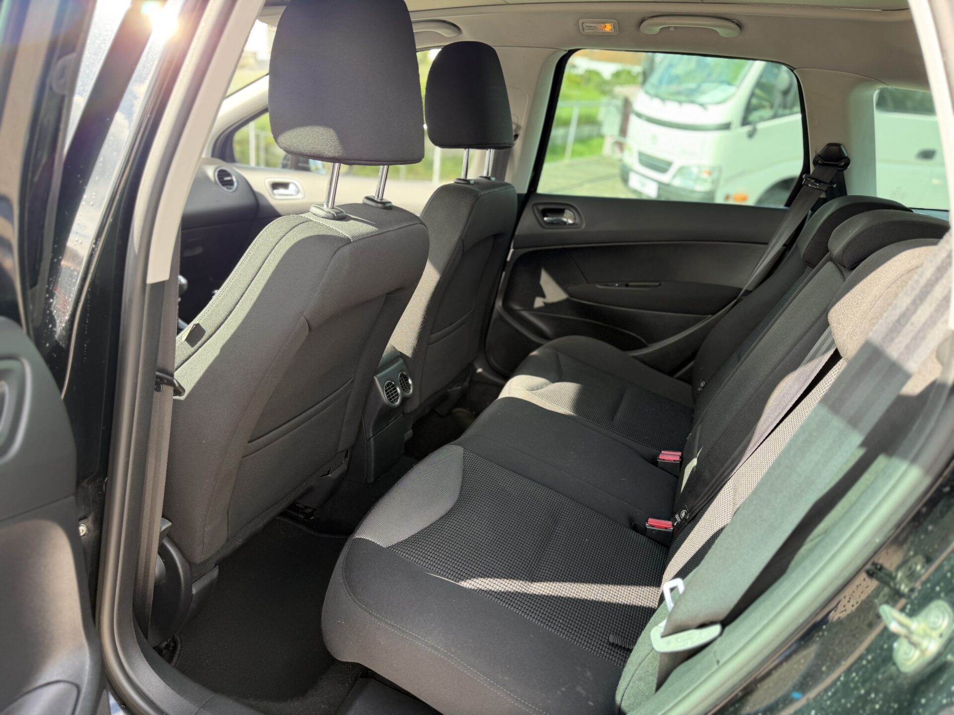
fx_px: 661
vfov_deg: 56.8
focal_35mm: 24
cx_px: 477
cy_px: 358
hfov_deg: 71.6
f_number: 1.78
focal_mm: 6.76
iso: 80
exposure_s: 1/178
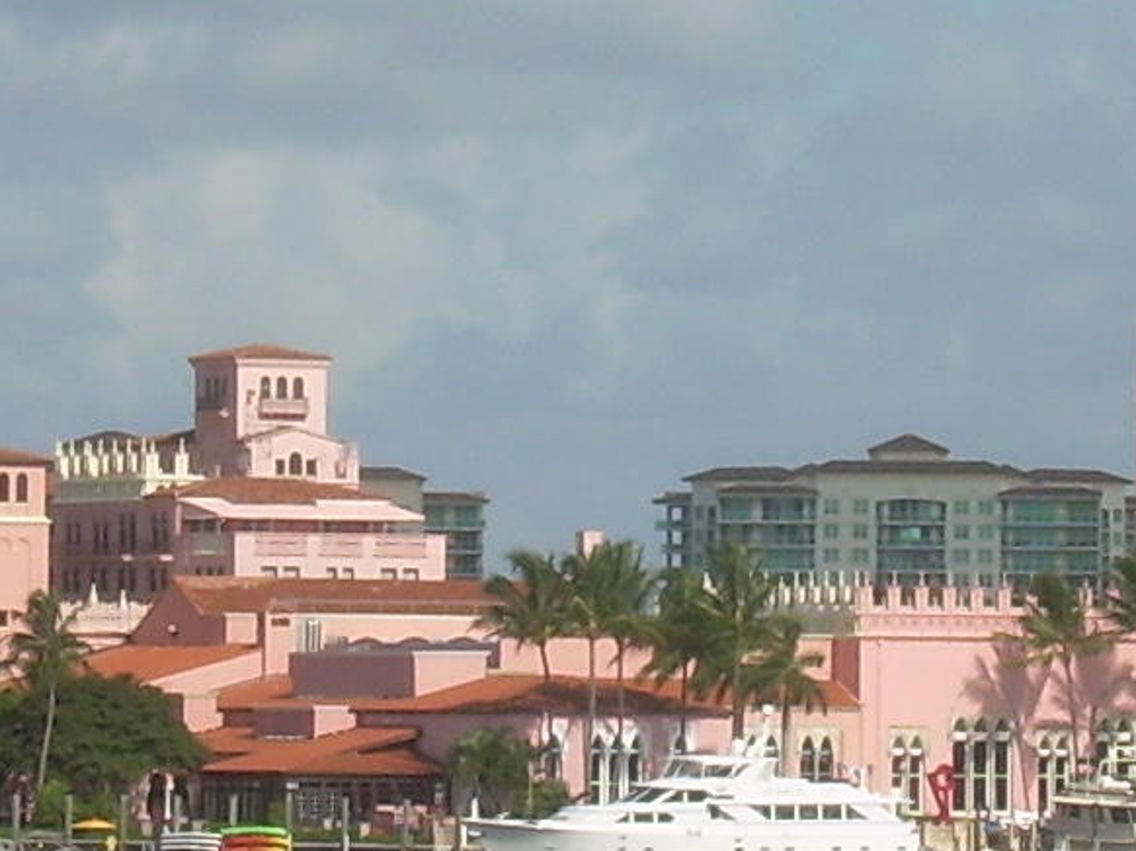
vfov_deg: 4.4
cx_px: 467
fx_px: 11022
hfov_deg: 5.9
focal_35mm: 336
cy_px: 223
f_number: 6.8
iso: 50
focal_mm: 14.6
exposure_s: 1/297
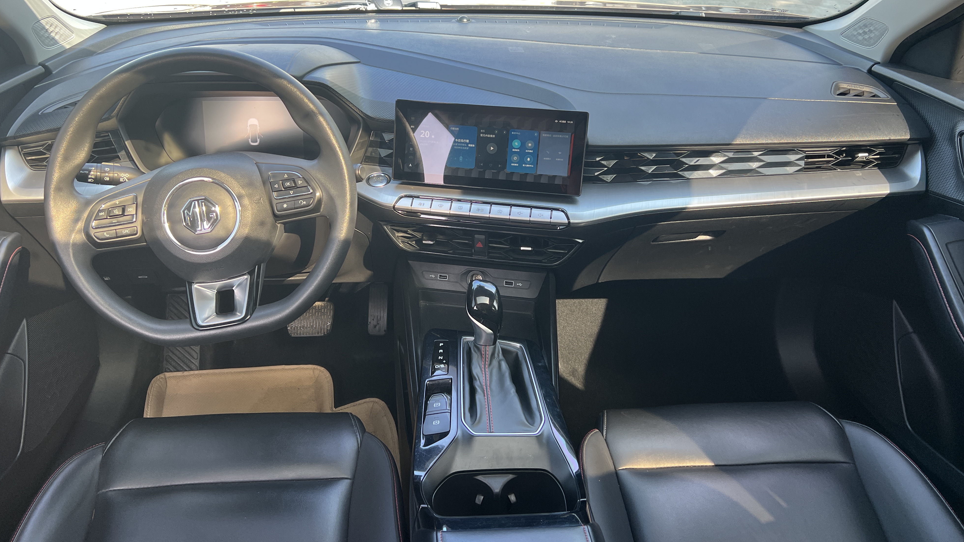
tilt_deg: -26.9
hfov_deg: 66.1
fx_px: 741
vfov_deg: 40.0
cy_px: 222
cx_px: 471
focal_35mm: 29
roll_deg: -0.2
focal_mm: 5.7
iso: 40
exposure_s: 1/121
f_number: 1.5
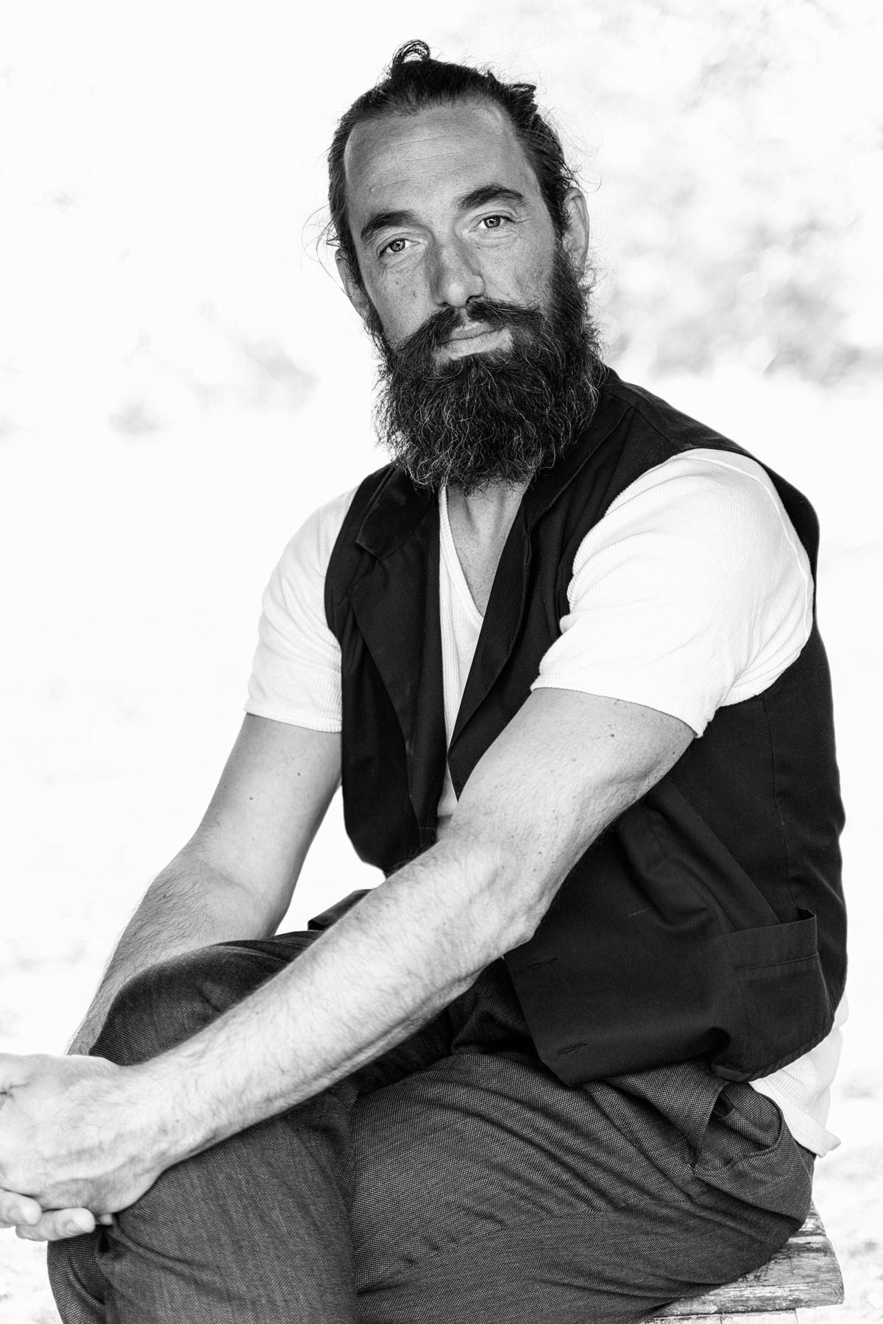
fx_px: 2758
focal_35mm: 75
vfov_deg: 27.0
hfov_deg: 18.2
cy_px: 662
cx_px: 442
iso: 160
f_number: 2.8
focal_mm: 75
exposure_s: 1/80
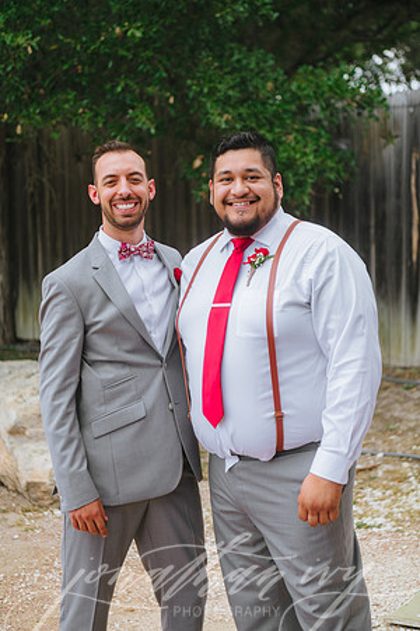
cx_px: 210
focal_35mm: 58
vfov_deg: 34.5
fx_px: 1015
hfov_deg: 23.4
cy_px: 316
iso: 80
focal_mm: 58
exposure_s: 1/320
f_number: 2.8
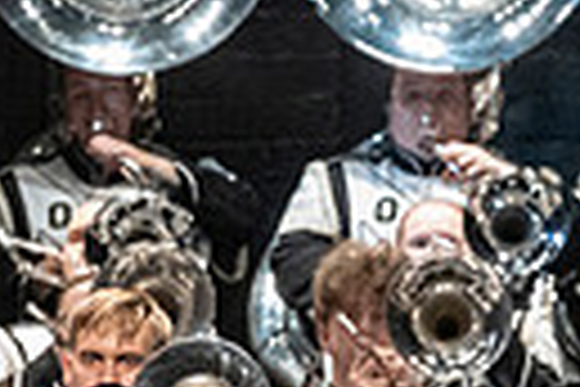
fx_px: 16255
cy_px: 639
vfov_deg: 1.4
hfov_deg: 2.0
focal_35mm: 1009
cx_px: 1129
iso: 4000
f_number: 4
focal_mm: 150
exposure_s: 1/500
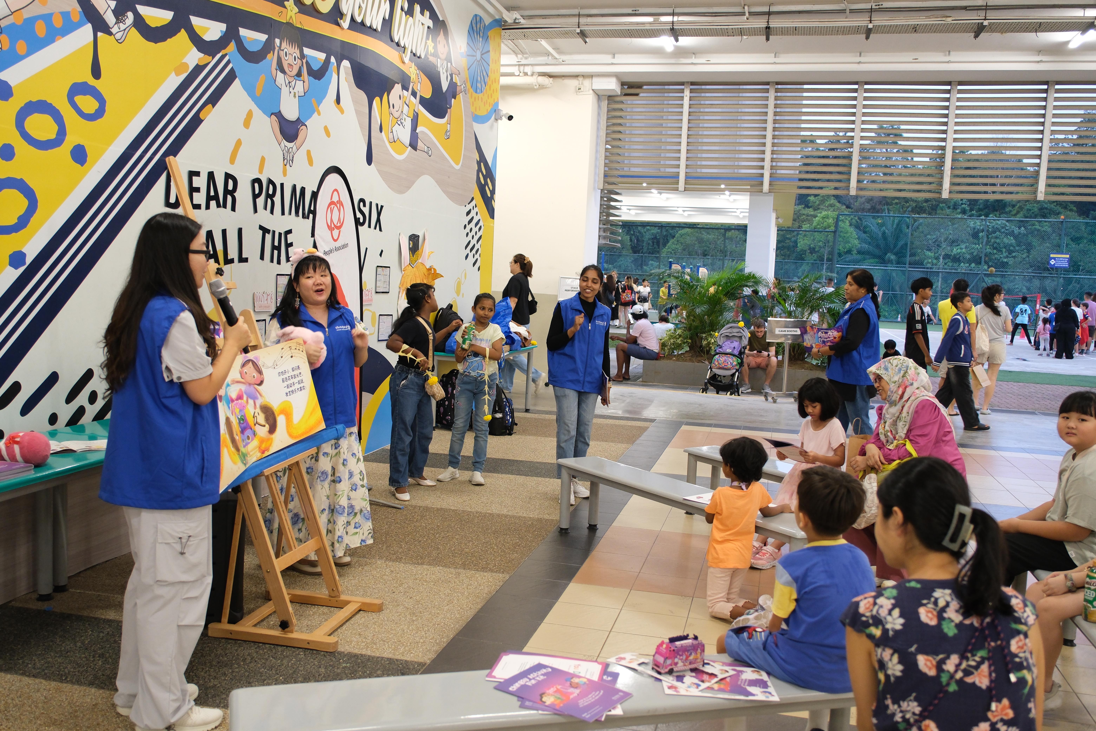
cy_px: 366
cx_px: 548
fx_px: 1005
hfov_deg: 57.2
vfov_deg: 40.0
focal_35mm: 33
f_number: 2.8
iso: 1250
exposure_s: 1/100
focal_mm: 21.7
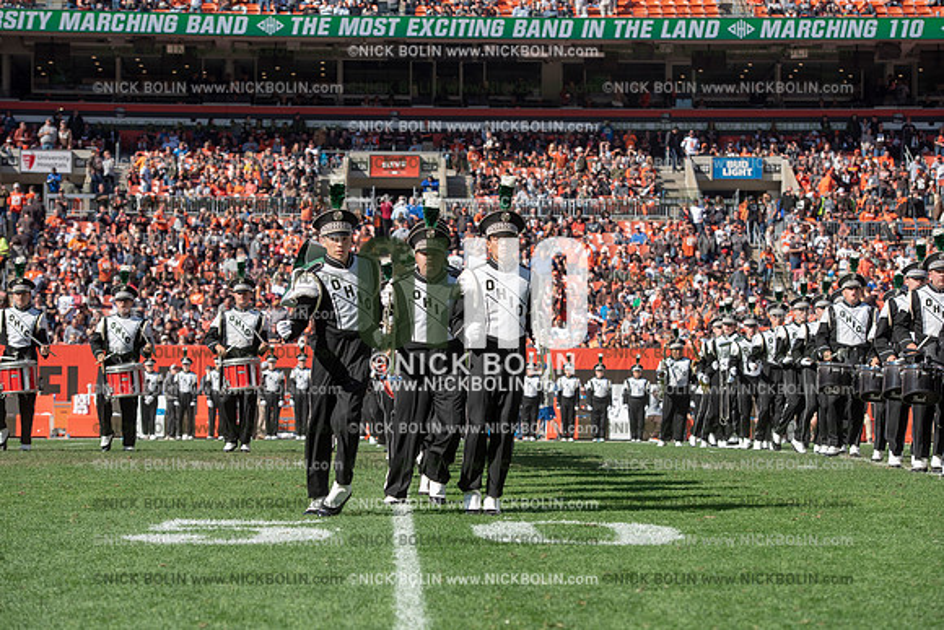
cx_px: 472
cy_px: 315
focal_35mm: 98
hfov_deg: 20.8
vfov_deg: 14.0
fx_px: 2570
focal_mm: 98
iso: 400
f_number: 5
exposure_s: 1/2500
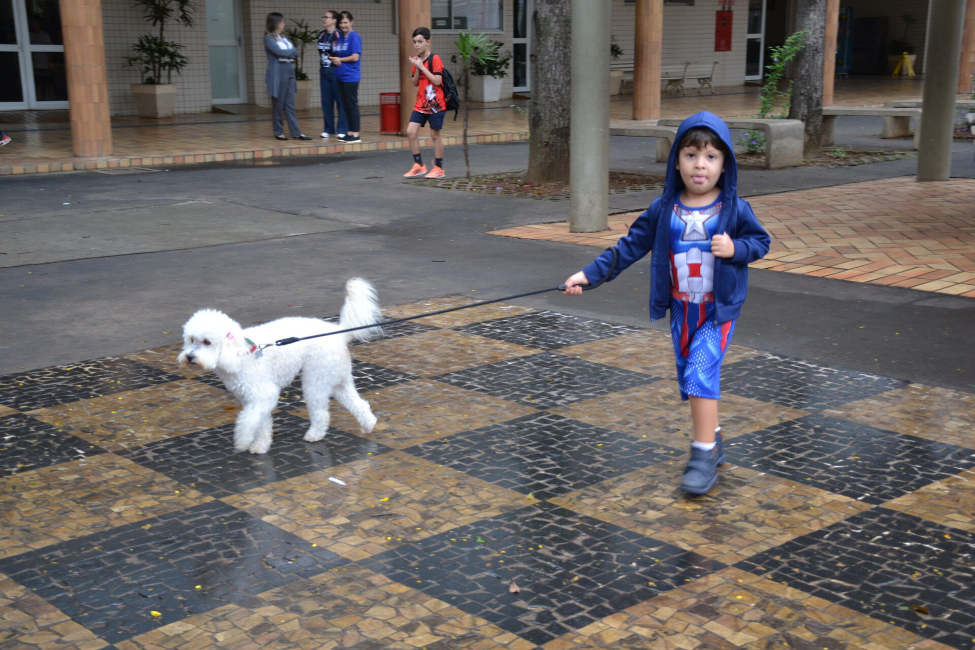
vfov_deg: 28.1
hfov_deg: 41.1
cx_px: 488
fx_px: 1300
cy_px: 325
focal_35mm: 48
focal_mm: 32
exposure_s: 1/60
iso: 400
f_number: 4
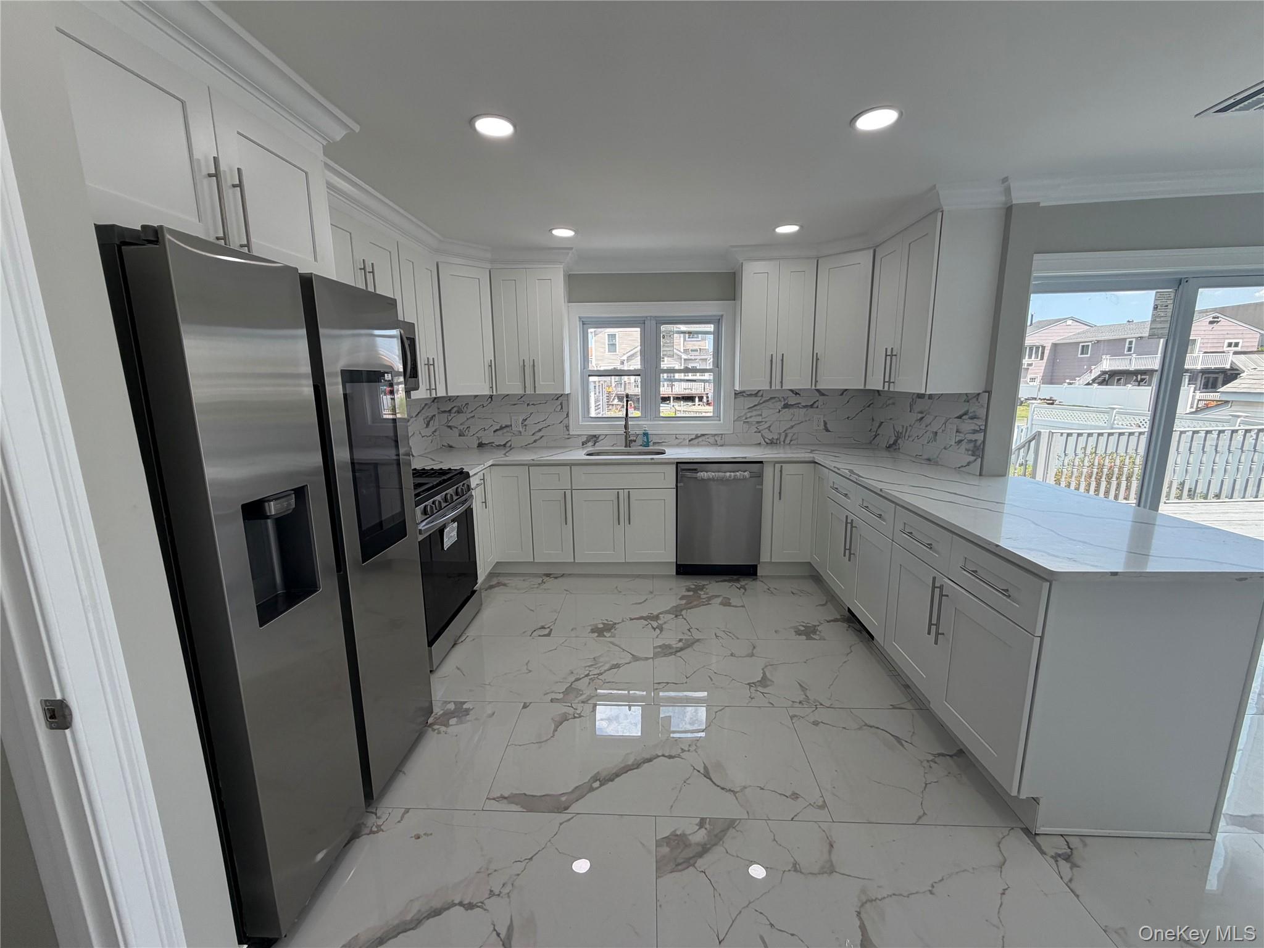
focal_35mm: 14
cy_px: 474
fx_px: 511
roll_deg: +1.4
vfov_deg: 85.7
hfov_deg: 102.1
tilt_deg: -10.4
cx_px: 632
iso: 40
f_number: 2.2
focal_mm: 2.22
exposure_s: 1/132
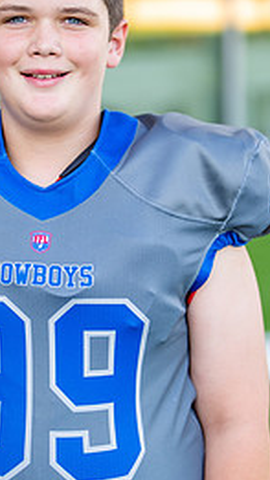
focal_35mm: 128
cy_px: 216
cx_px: 115
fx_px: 1632
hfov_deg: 9.5
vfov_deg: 16.8
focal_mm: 50
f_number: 1.2
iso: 100
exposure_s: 1/640
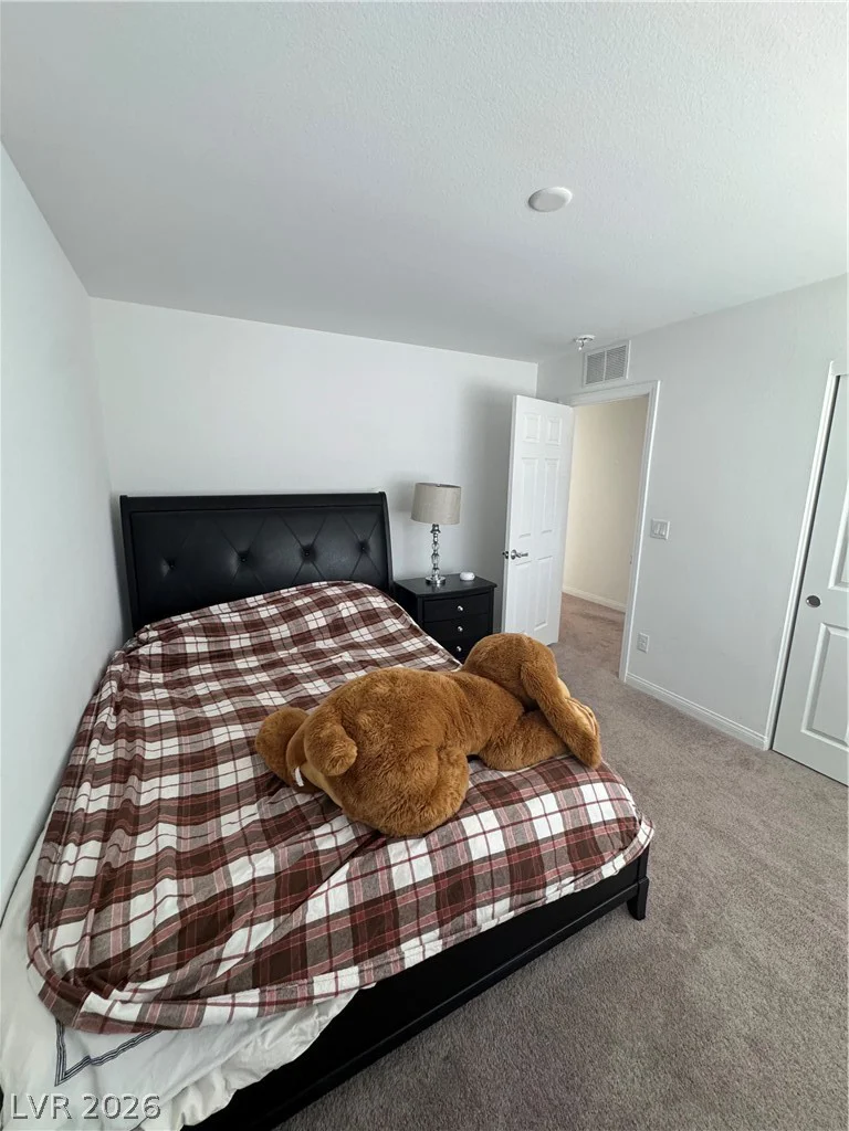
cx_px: 424
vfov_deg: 102.1
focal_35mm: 14
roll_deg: -0.4
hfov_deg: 85.7
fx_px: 458
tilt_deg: -13.1
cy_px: 566
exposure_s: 1/99
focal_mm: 2.22
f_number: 2.2
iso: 320
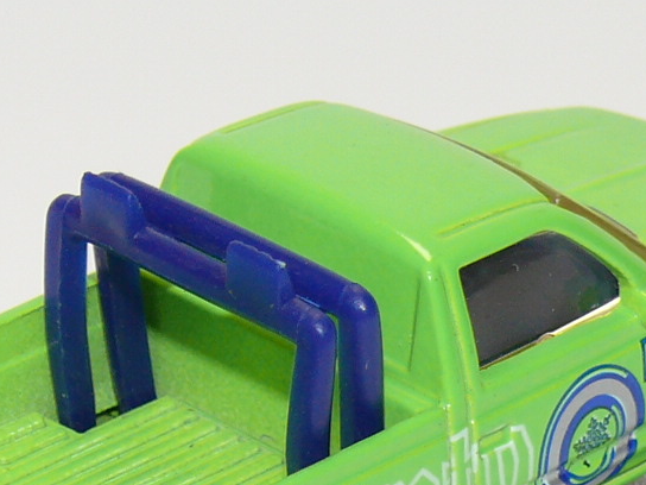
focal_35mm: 256
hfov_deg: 7.7
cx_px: 262
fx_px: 4777
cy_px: 541
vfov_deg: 5.8
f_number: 4
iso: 100
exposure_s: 1/30
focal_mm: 12.2
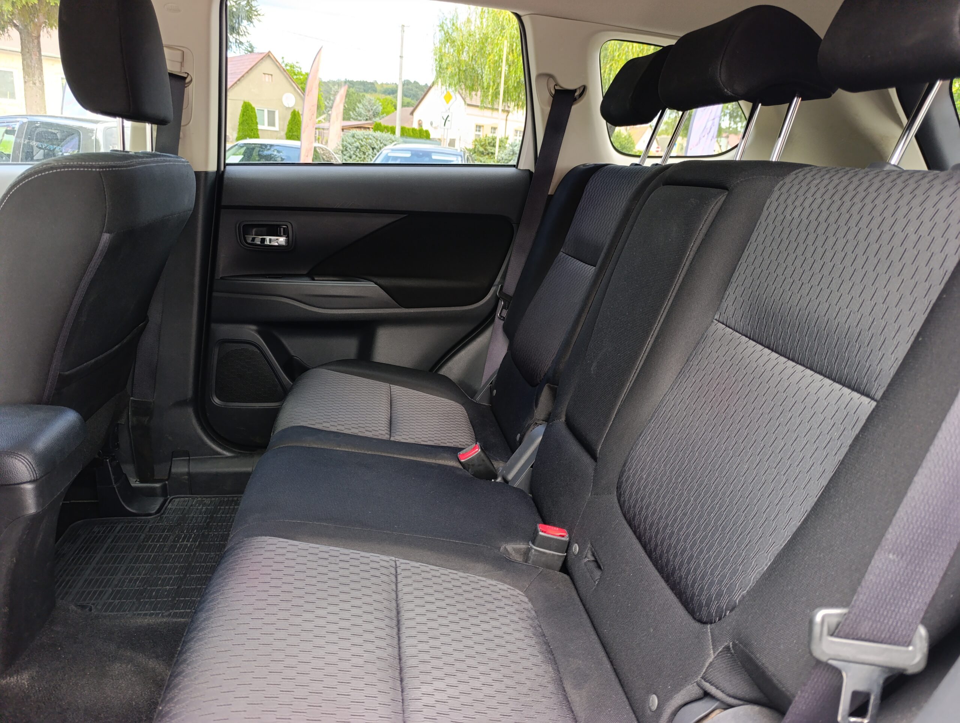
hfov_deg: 73.8
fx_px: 639
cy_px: 362
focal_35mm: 23
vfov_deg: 59.0
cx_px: 480
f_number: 1.6
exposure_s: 1/100
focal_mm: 6.14
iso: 400
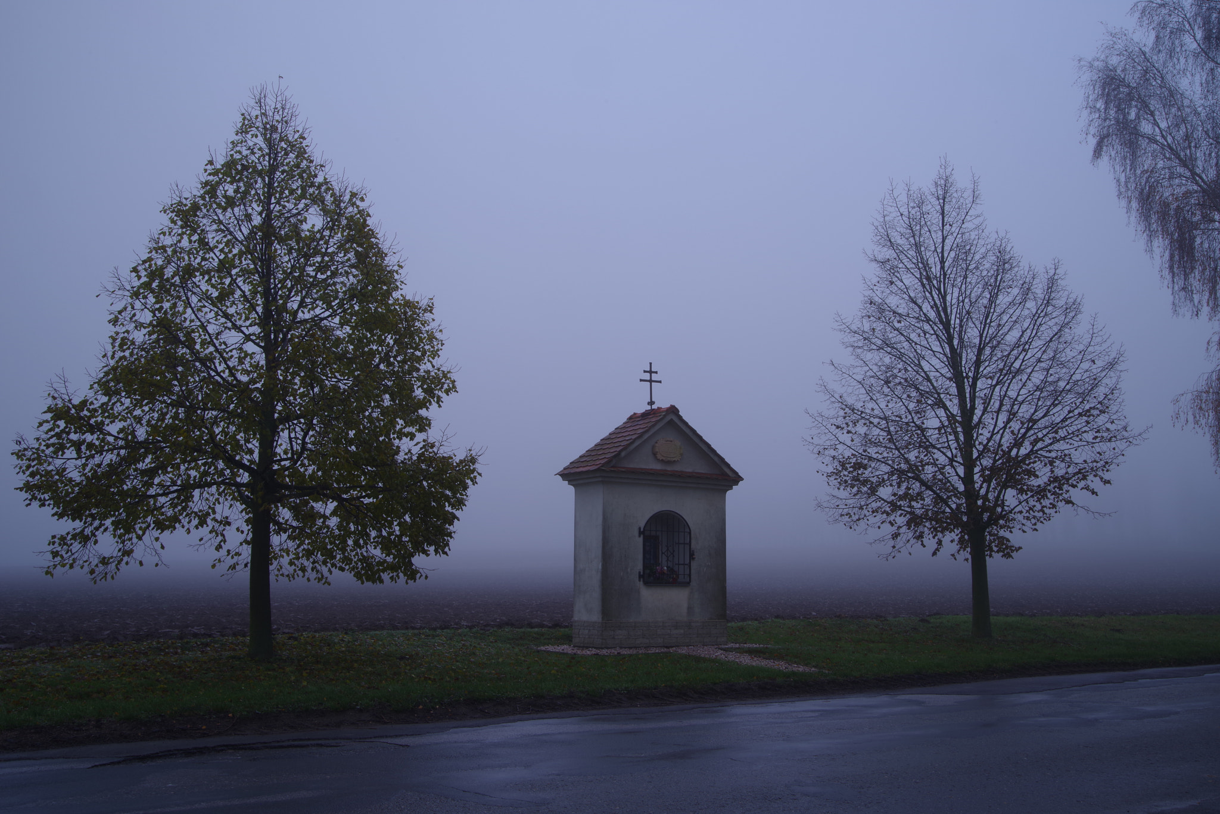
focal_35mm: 33
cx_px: 610
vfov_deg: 40.0
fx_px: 1119
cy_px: 407
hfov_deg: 57.2
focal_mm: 33
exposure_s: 5
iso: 100
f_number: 22
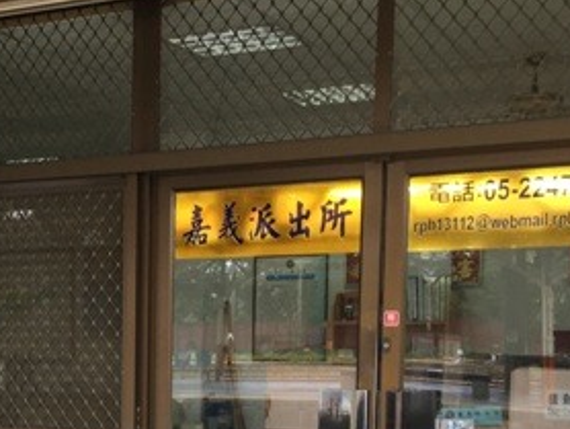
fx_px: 1236
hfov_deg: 24.4
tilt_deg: -2.0
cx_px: -45
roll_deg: +2.3
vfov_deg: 19.0
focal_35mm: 75
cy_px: 443
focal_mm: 4.15
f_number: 2.2
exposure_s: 1/60
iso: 32
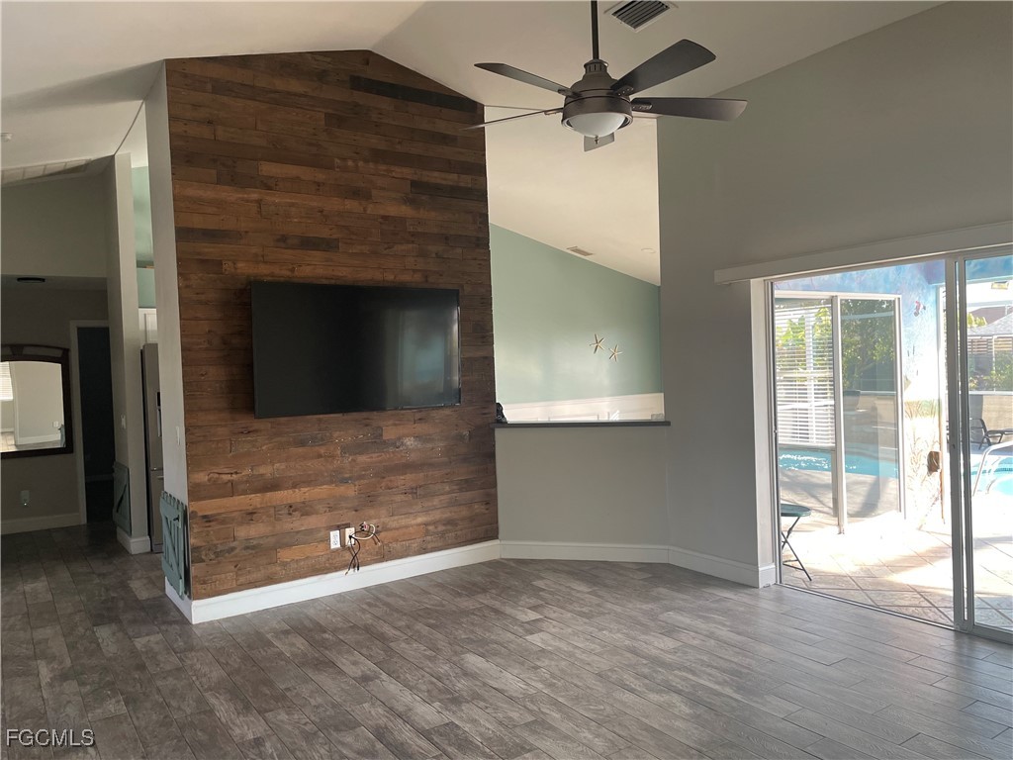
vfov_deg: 53.1
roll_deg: +2.5
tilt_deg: -1.2
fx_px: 761
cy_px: 380
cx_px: 506
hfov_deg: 67.3
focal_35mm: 26
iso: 100
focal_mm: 4.2
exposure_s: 1/121
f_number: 1.6
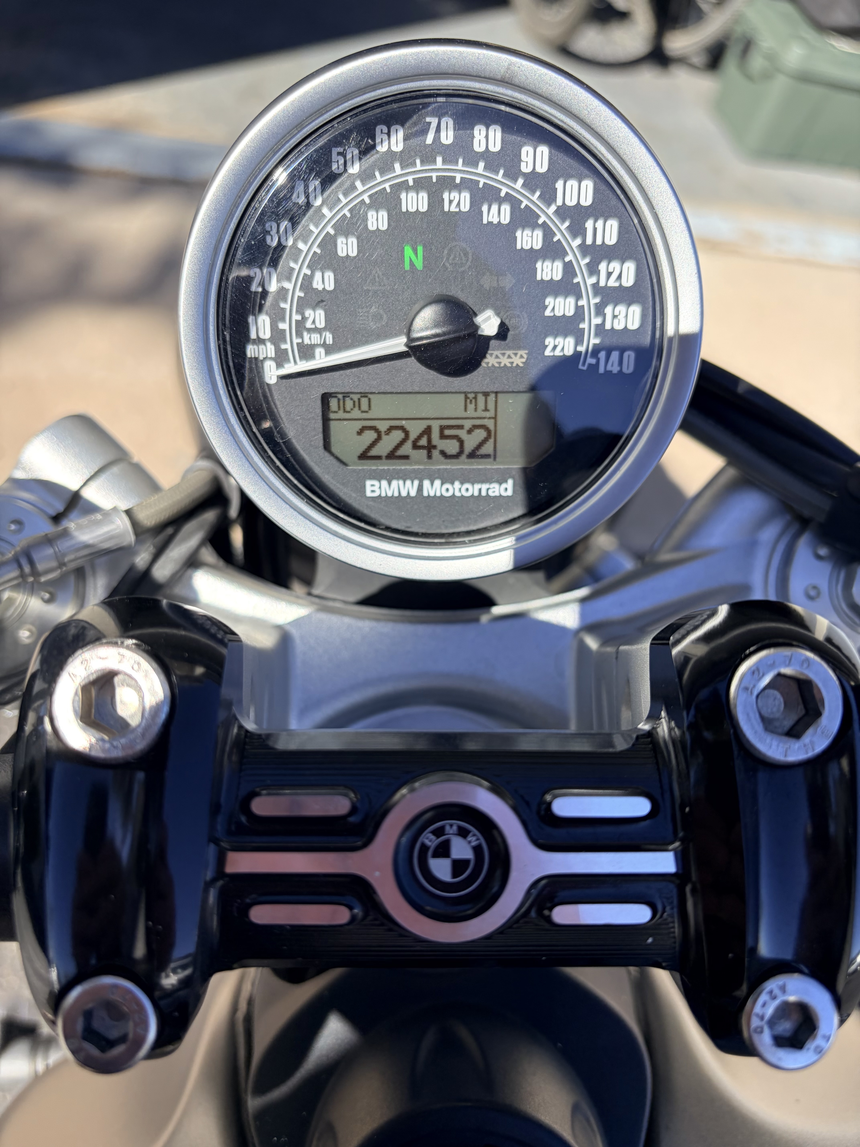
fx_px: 861
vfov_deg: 67.3
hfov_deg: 53.1
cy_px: 574
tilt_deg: -49.1
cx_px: 430
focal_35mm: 26
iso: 50
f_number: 1.6
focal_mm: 5.96
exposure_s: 1/1517
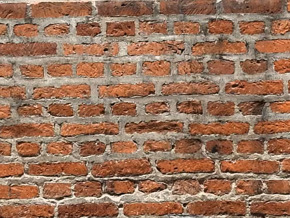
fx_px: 1525
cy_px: 16
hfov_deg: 10.9
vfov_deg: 8.1
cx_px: 101
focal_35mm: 182
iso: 100
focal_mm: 7.2
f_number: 3.8
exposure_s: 1/80
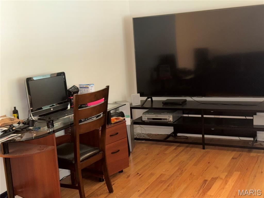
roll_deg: +4.1
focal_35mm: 48
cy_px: 99
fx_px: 366
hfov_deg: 39.7
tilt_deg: -9.1
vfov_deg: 30.3
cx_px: 132
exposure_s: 1/4
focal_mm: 6.76
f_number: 1.78
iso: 100
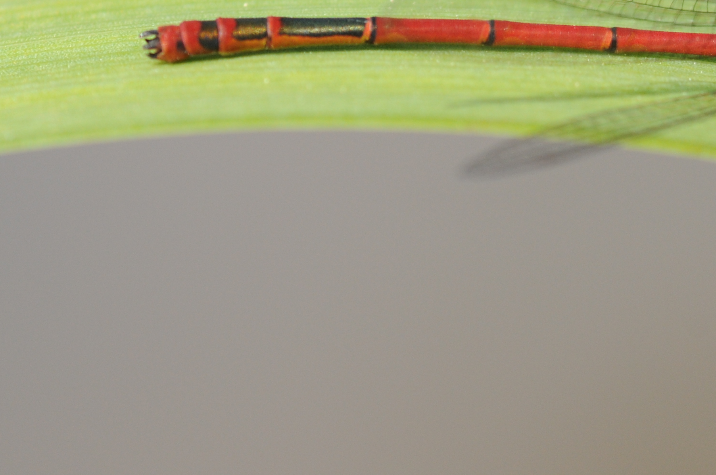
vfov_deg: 3.7
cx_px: 804
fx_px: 7433
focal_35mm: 374
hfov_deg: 5.5
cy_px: 43
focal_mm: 105
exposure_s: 1/640
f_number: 7.1
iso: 320
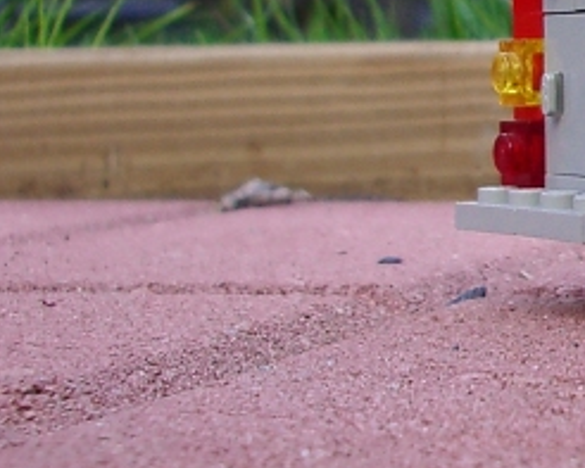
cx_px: 1118
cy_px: 157
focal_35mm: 142
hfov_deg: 12.2
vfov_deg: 10.9
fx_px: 2460
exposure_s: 1/160
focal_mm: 5.8
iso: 80
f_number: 2.6
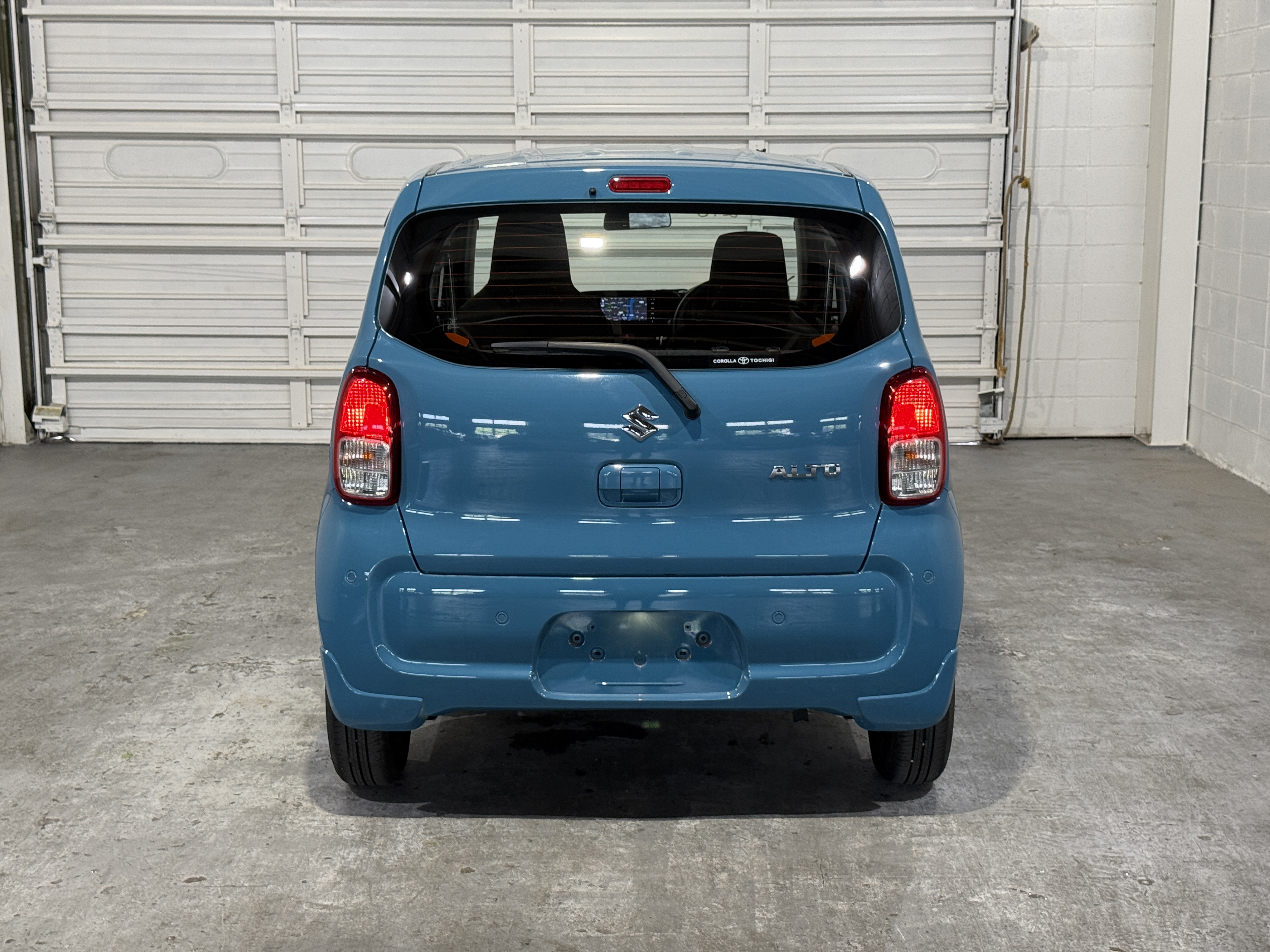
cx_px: 635
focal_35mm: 48
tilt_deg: -10.0
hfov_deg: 39.7
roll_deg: +0.0
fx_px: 1761
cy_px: 476
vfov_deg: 30.3
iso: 125
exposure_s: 1/60
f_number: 1.78
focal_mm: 6.76
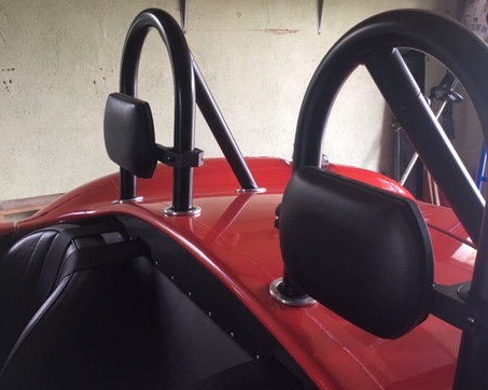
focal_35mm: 40
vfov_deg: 37.2
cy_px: 237
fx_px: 577
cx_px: 270
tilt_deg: -20.2
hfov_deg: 45.7
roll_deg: -1.3
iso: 32
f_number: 2.2
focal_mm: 4.15
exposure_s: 1/30
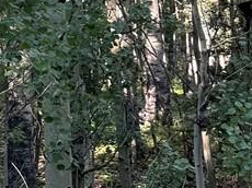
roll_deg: +1.8
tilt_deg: +4.8
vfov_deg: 8.8
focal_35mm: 167
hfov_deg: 9.5
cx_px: -490
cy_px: -48
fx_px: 1214
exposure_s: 1/121
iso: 80
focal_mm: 6.76
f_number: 1.78
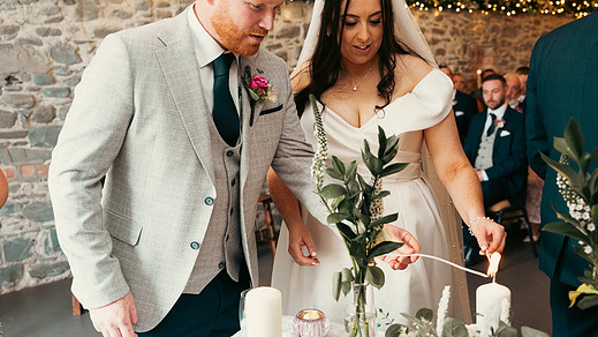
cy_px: 132
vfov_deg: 28.9
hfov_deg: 49.4
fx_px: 650
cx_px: 316
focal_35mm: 41
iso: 1250
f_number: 3.5
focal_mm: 35
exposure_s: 1/160
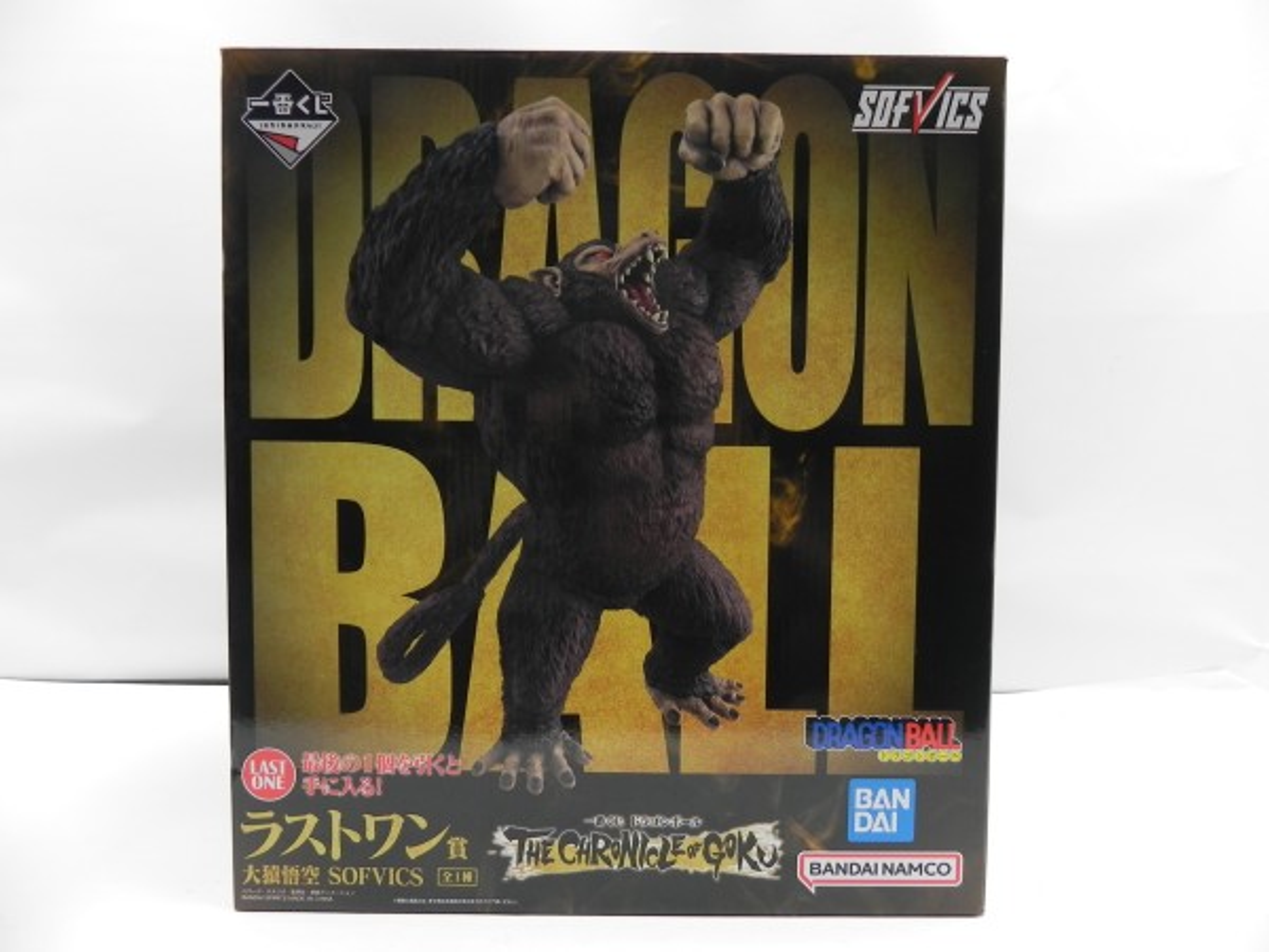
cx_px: 634
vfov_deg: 53.1
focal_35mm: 26
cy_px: 476
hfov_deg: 67.3
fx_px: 953
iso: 160
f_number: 3.2
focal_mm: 4.6
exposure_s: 1/77.8
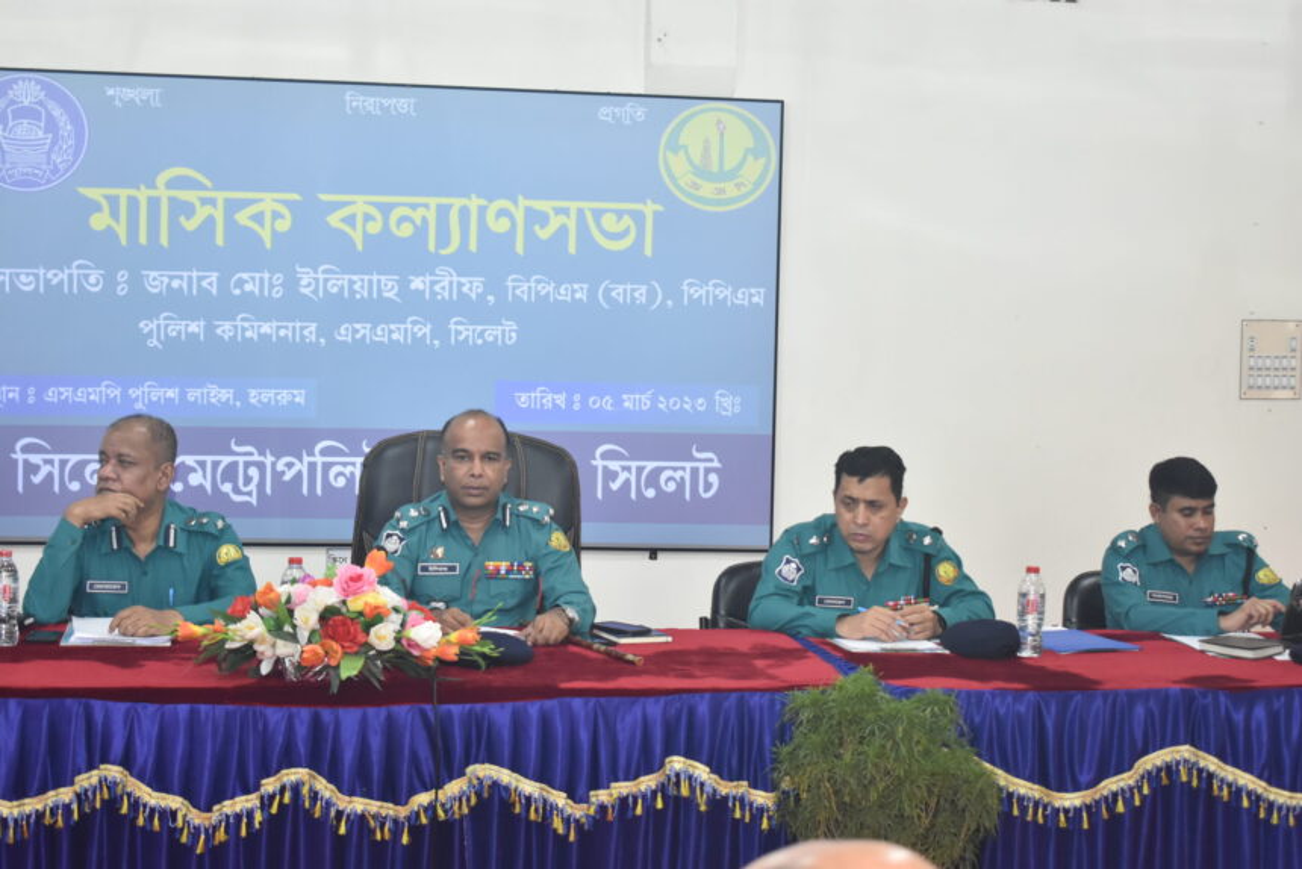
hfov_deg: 33.4
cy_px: 434
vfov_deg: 22.6
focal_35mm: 60
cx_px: 651
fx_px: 2171
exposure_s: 1/80
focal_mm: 40
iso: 1600
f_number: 5
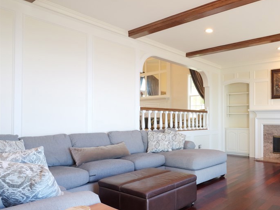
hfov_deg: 61.7
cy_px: 120
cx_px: 209
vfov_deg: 51.2
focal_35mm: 27
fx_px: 218
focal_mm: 9
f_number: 8
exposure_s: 1/60
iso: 2500
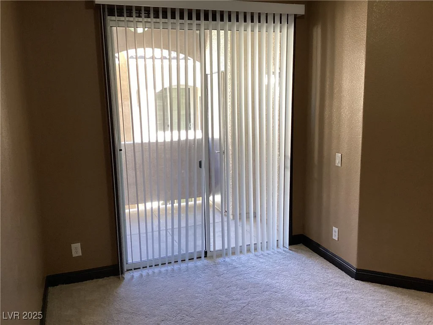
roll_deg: +1.2
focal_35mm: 31
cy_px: 162
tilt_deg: -10.6
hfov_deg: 58.4
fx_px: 388
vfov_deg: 45.4
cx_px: 216
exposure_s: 1/60
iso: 125
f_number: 2.4
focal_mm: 3.3
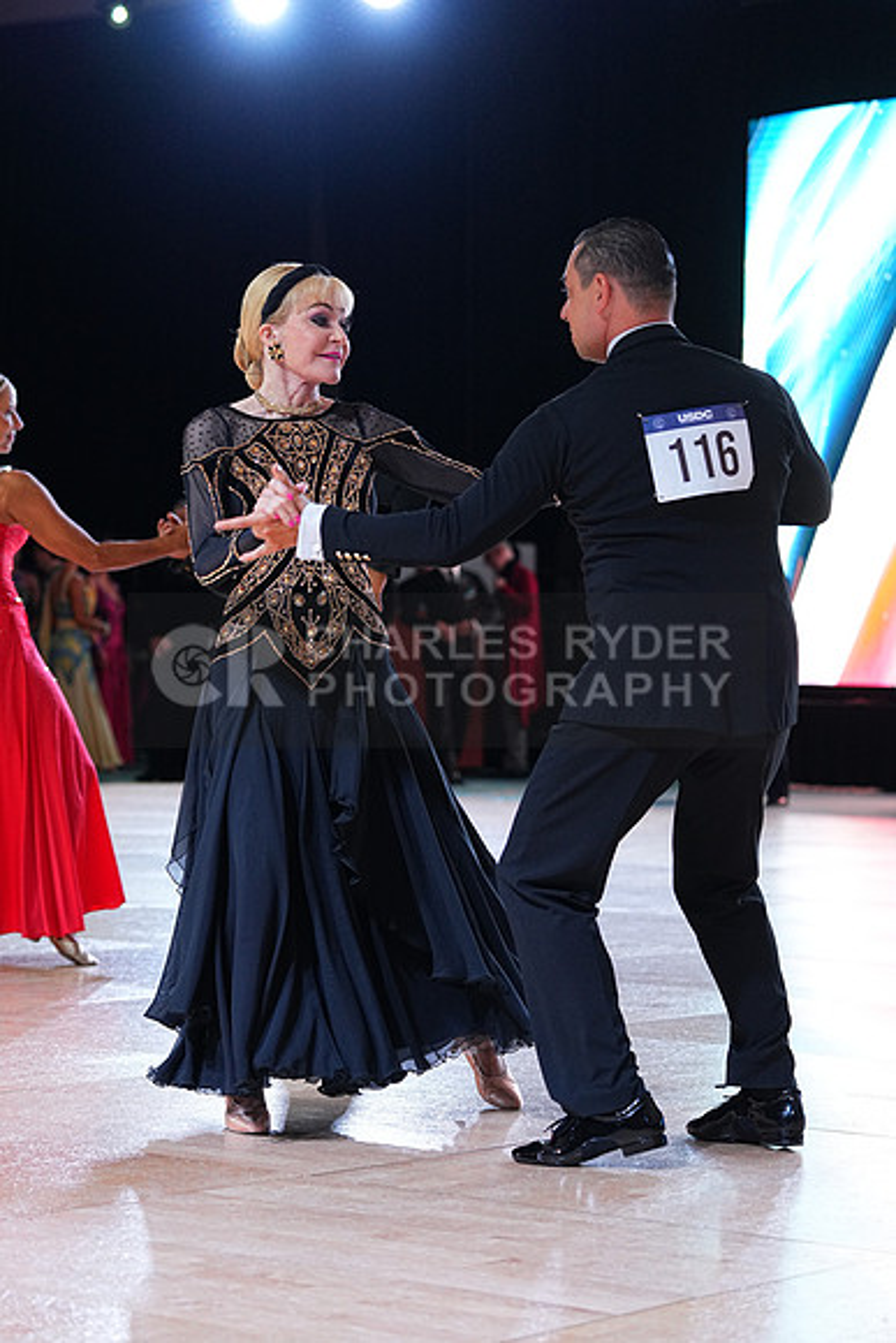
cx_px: 448
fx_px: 3544
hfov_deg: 14.4
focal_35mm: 95
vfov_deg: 21.5
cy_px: 672
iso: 1600
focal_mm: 95
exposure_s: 1/400
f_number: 4
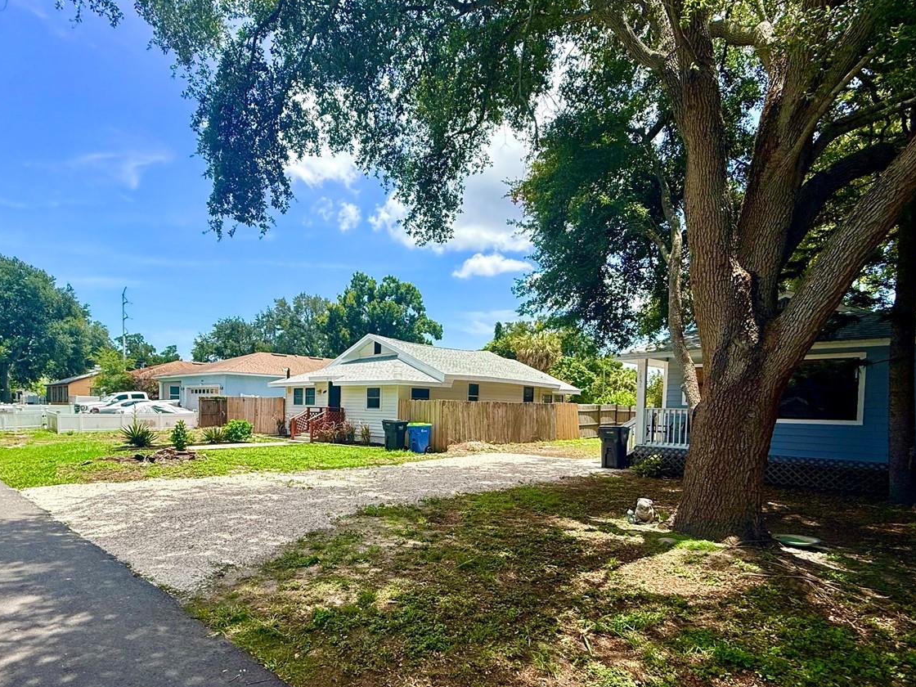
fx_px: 529
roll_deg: -1.4
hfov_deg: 81.4
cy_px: 431
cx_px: 402
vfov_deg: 65.0
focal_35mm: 20
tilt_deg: -3.1
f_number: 2.2
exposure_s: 1/1848
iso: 50
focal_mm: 2.22
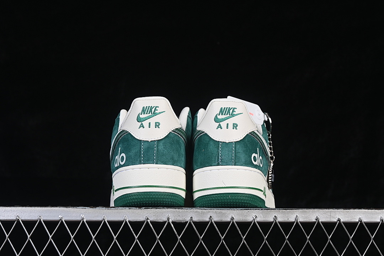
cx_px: 192
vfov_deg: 18.2
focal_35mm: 75
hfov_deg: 27.0
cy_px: 128
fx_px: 800
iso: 160
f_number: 8
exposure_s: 1/80
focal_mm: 50
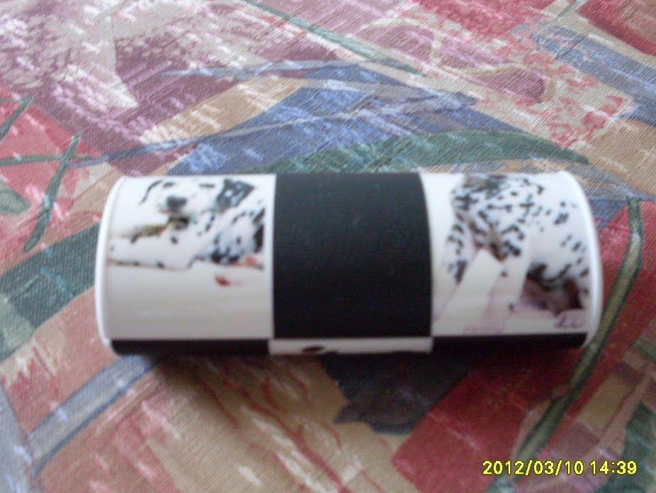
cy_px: 248
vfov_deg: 34.4
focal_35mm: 42
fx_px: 796
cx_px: 324
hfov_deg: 44.8
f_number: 2.8
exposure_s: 1/15
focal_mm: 6.3
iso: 200
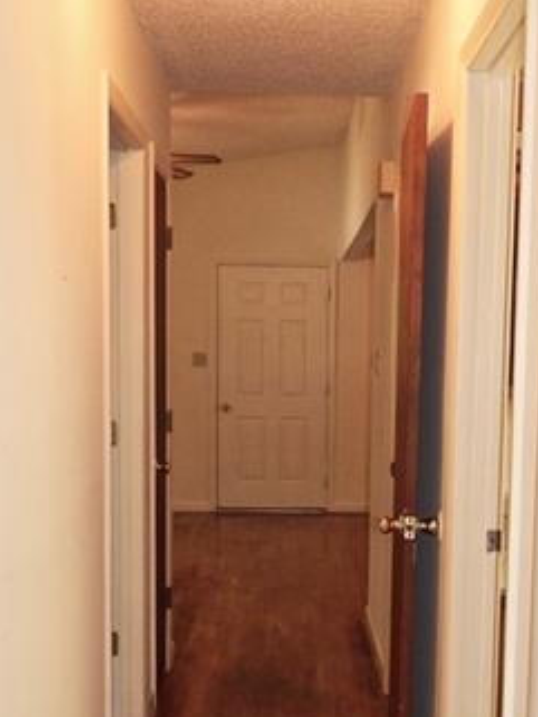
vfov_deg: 34.7
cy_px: 462
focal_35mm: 55
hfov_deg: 26.4
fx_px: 1139
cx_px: 353
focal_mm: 4
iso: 200
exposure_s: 1/30
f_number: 3
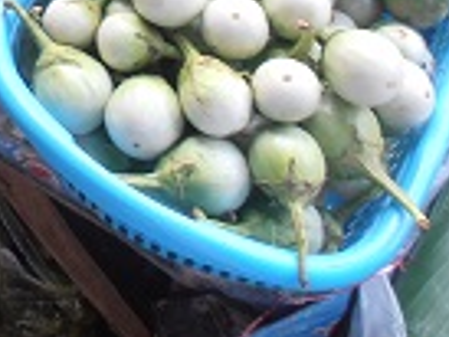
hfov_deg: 23.2
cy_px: -186
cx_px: -126
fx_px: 974
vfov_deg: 17.4
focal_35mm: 75
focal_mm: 4.2
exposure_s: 1/30
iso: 100
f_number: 3
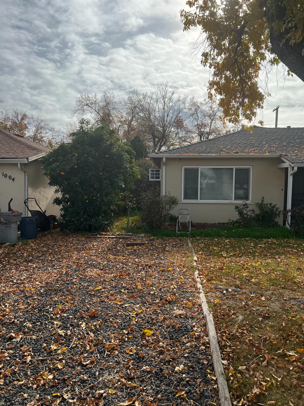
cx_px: 152
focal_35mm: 26
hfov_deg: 53.1
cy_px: 203
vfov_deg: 67.3
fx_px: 304
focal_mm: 5.7
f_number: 1.5
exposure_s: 1/5587
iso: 50
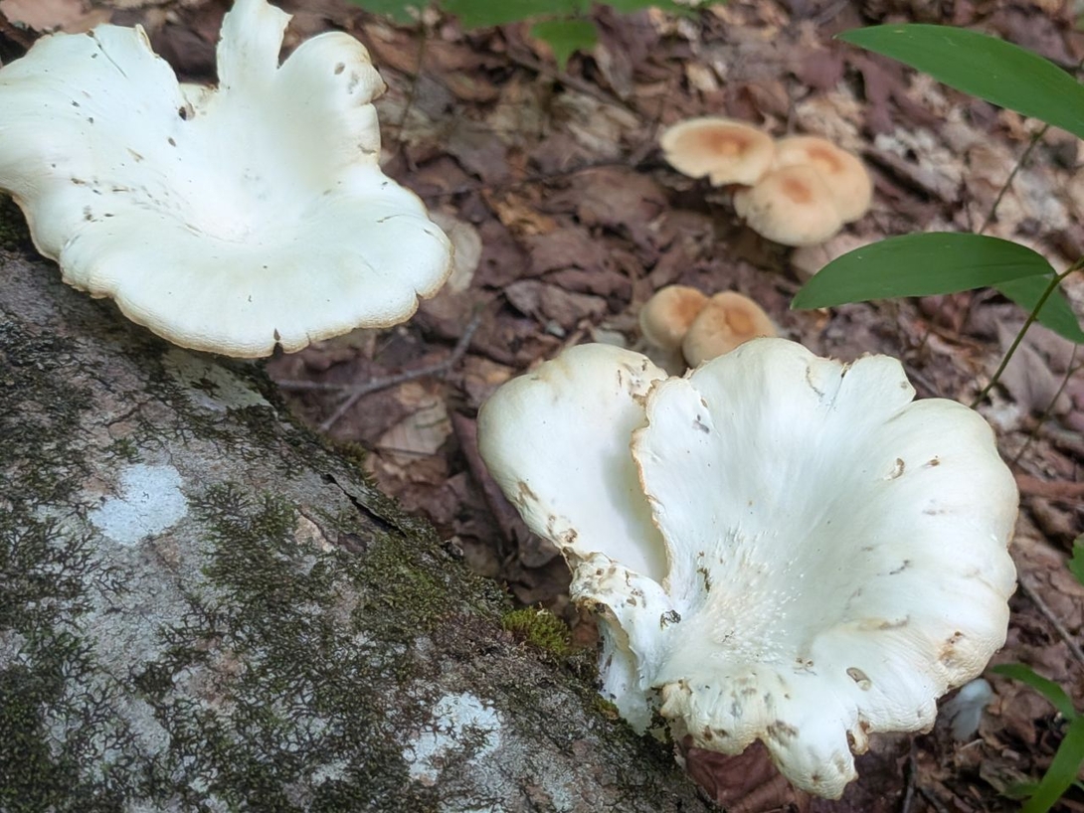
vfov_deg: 56.8
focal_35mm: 24
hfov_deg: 71.6
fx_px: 752
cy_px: 406
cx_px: 542
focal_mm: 4.53
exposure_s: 1/141
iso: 687
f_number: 1.7
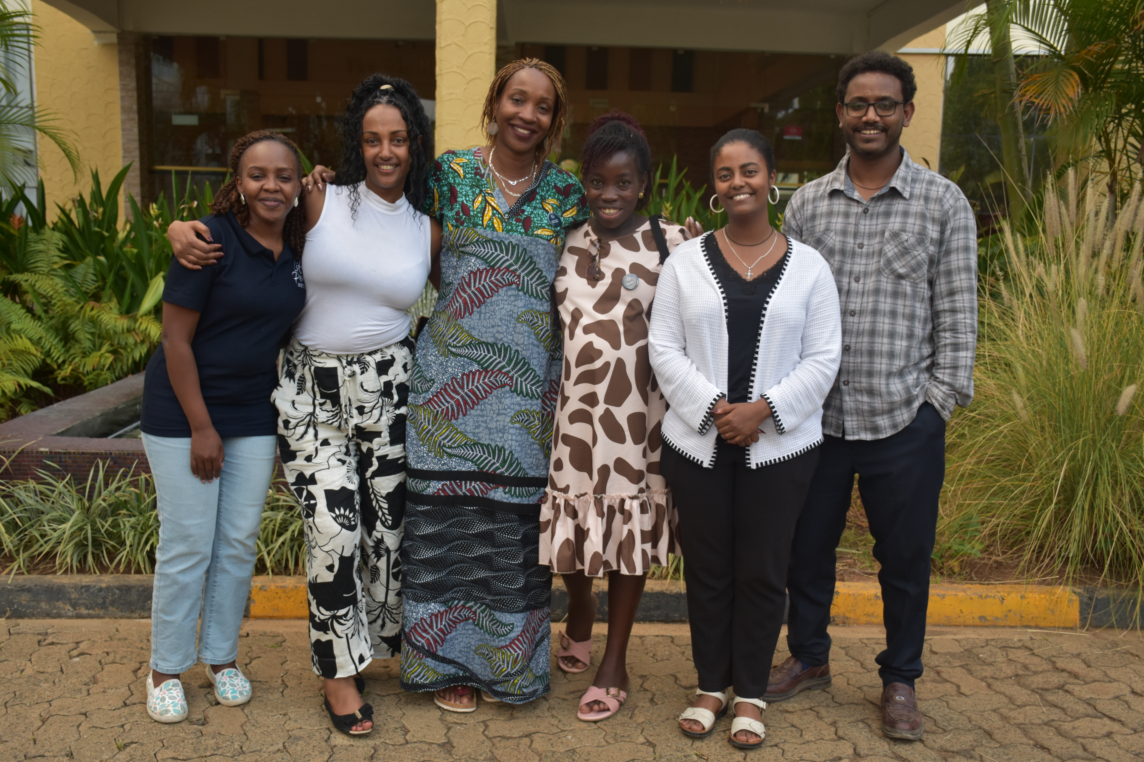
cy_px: 381
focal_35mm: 36
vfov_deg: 36.9
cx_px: 572
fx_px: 1144
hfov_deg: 53.1
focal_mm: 24
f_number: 3.8
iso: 400
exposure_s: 1/125
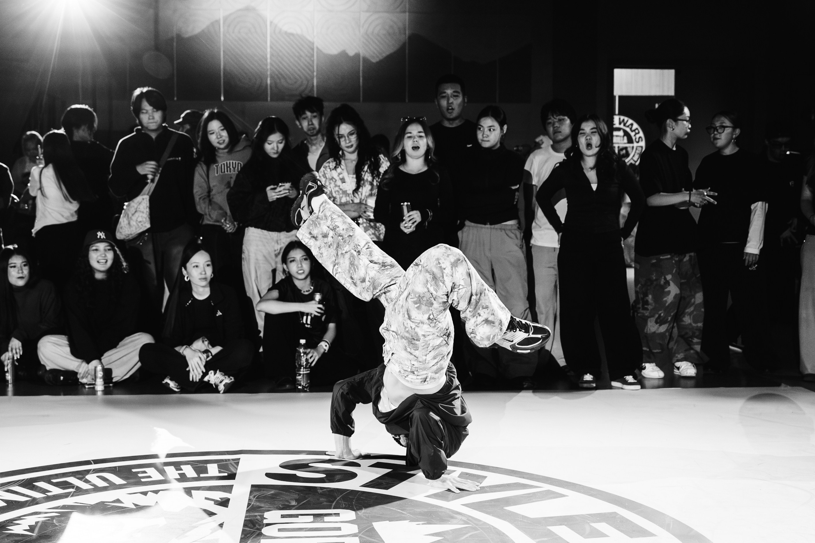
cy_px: 280
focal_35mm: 52
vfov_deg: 26.0
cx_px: 411
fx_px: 1177
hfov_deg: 38.2
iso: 3200
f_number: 2.8
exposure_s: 1/800
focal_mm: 34
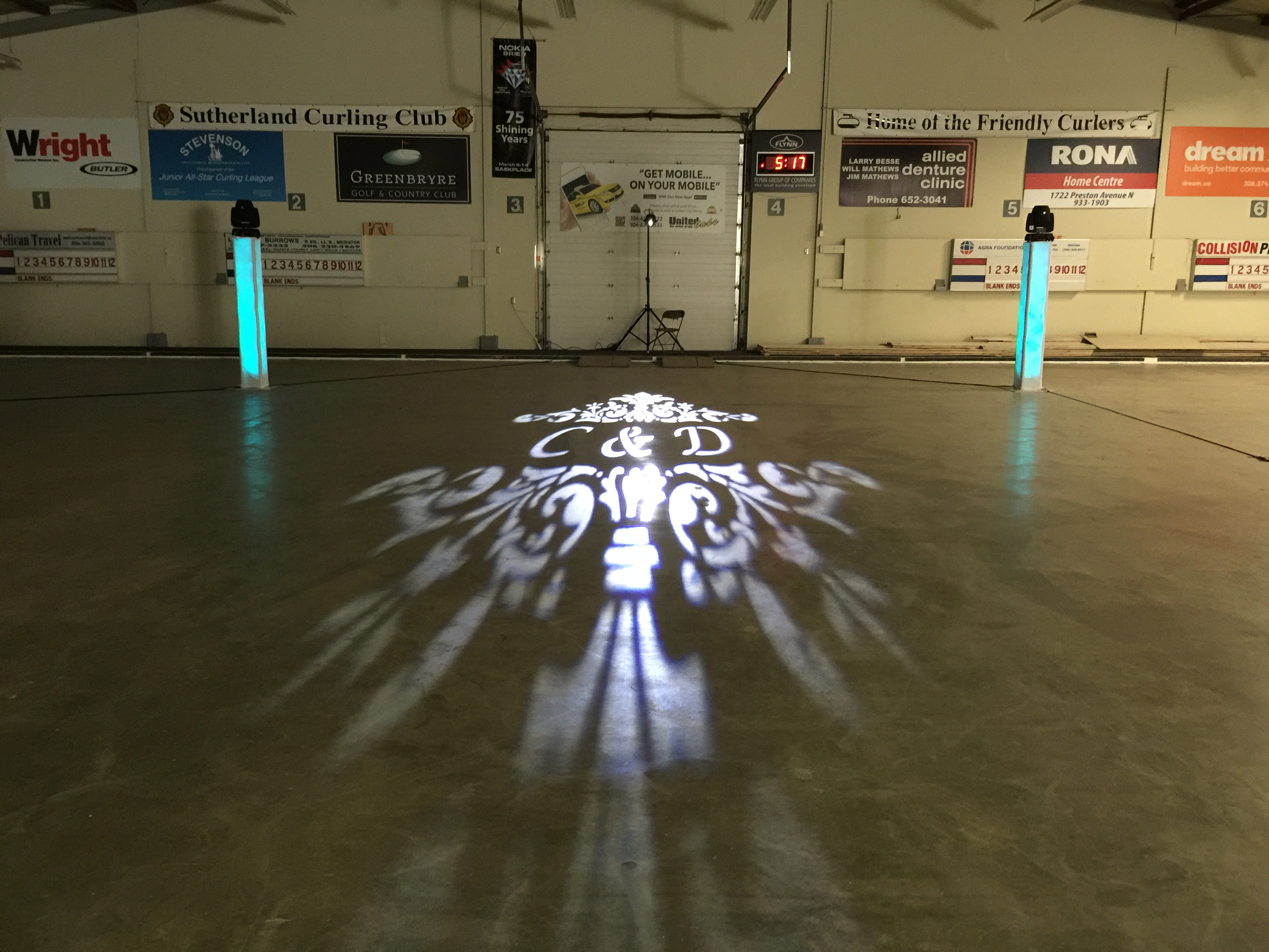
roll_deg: -0.8
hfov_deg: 61.7
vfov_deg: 48.2
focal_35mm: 29
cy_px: 476
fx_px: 1063
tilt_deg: -11.4
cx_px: 634
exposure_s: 1/10
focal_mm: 4.15
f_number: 2.2
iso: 125
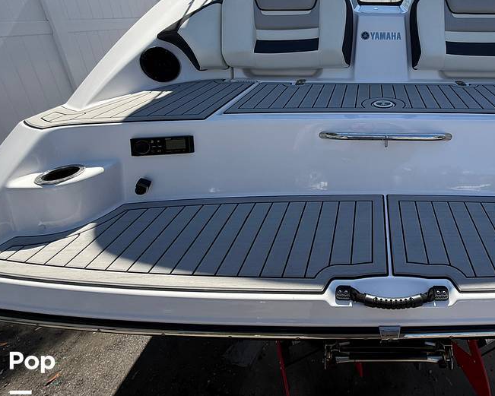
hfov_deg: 71.9
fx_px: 308
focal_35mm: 21
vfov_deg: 63.6
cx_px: 375
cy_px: 126
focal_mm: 2.22
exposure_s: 1/1068
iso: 64
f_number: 2.2
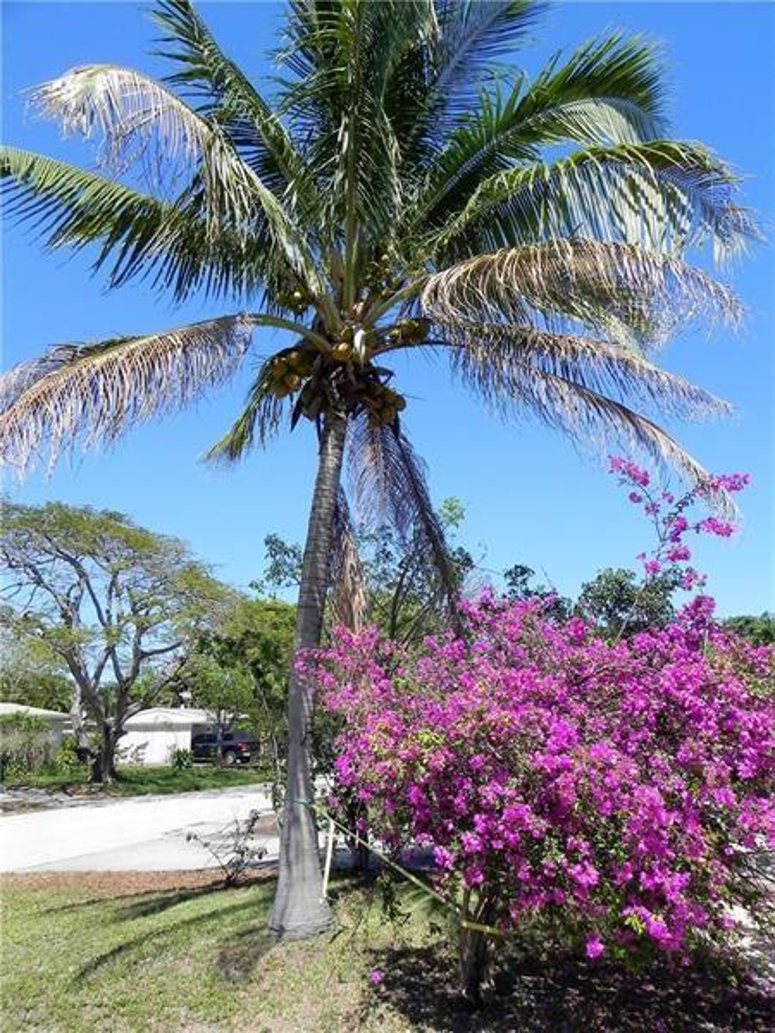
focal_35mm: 26
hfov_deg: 53.1
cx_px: 388
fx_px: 776
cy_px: 516
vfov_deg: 67.3
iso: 160
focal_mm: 4.6
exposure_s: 1/303
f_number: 7.1
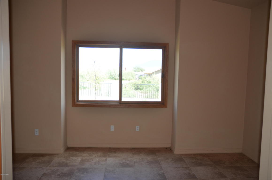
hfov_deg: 57.3
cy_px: 90
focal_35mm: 33
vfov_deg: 39.8
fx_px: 249
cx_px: 136
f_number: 3.5
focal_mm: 22
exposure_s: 1/160
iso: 200
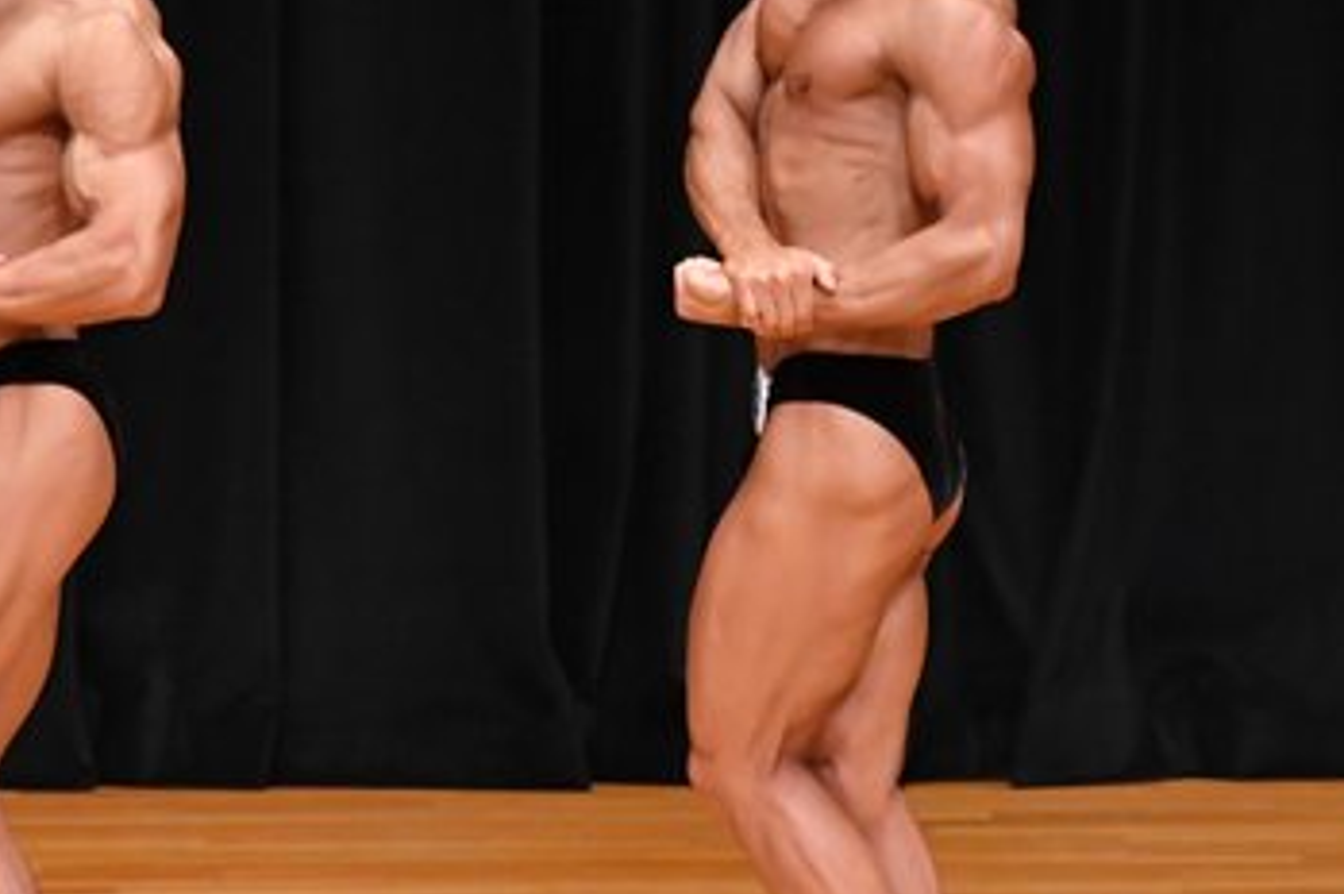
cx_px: 610
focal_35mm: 566
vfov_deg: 2.4
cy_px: 408
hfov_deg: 3.6
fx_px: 21110
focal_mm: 170
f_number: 5.6
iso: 4000
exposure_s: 1/400
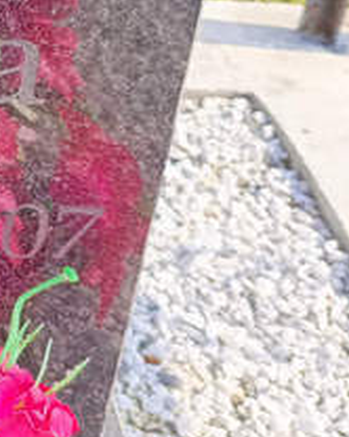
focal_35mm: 94
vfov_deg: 19.3
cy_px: -82
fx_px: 1215
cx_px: -351
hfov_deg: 13.8
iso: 106
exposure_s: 1/273
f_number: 1.69
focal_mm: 4.76
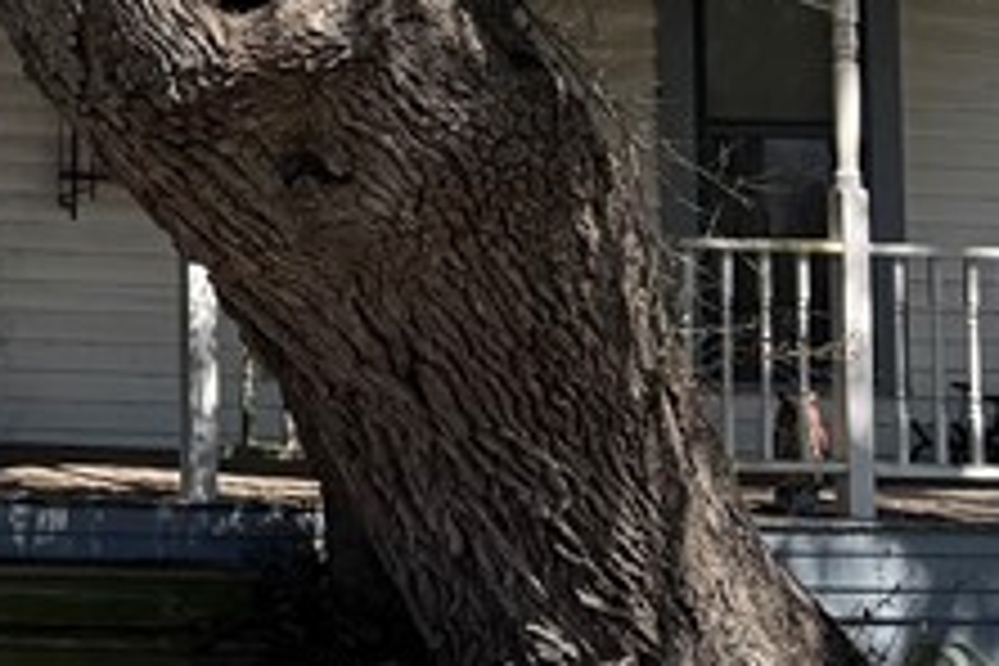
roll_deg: -1.2
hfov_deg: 15.8
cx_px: -639
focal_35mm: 115
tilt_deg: +5.5
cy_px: -104
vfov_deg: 11.7
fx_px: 3191
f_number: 1.78
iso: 80
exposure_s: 1/1901
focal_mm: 6.76
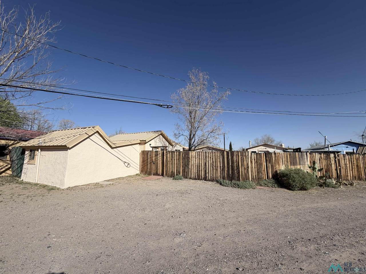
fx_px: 148
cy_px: 137
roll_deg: -2.1
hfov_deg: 102.1
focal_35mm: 14
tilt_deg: +6.9
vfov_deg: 85.7
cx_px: 183
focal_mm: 2.22
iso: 20
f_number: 2.2
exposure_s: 1/1189
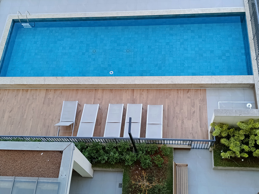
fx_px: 299
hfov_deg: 46.8
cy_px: 97
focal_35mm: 40
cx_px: 130
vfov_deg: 36.0
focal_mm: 4.94
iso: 57
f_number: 1.5
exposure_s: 1/121
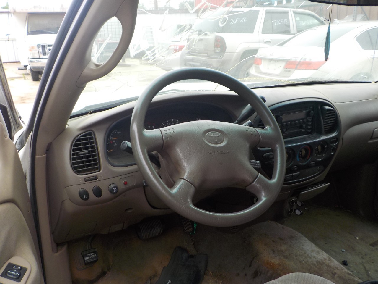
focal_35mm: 30
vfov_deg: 46.8
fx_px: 328
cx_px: 189
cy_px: 142
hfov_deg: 60.0
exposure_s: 1/60
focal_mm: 4.1
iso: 125
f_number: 3.3
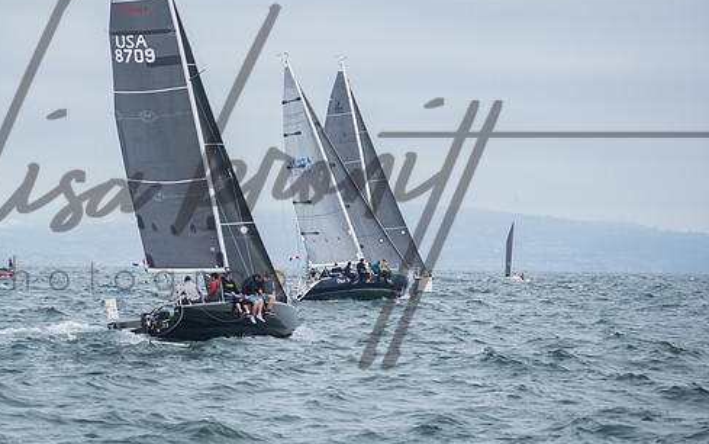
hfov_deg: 10.9
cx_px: 303
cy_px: 169
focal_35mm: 192
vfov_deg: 6.8
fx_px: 3711
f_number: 5.6
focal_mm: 102
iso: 400
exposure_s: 1/320
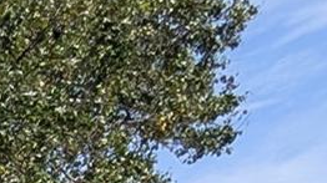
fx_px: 884
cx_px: -476
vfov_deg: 8.6
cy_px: 632
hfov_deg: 14.0
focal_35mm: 102
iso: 54
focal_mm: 2.02
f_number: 1.7
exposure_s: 1/2342
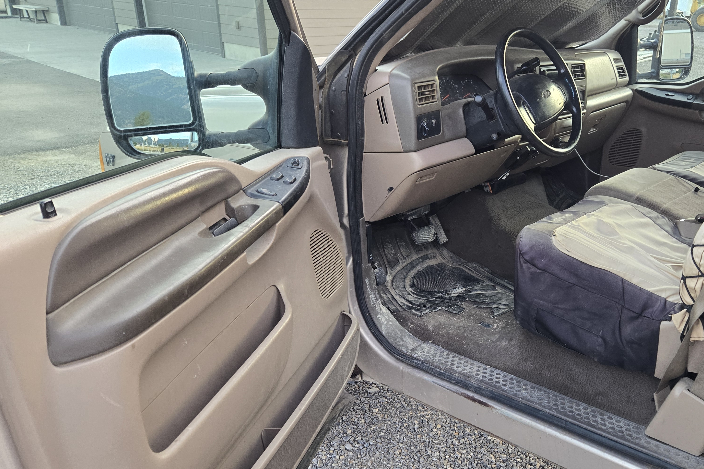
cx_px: 469
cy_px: 236
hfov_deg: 57.4
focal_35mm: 32
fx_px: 626
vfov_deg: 41.1
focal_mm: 5.4
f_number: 1.8
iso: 160
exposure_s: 1/180
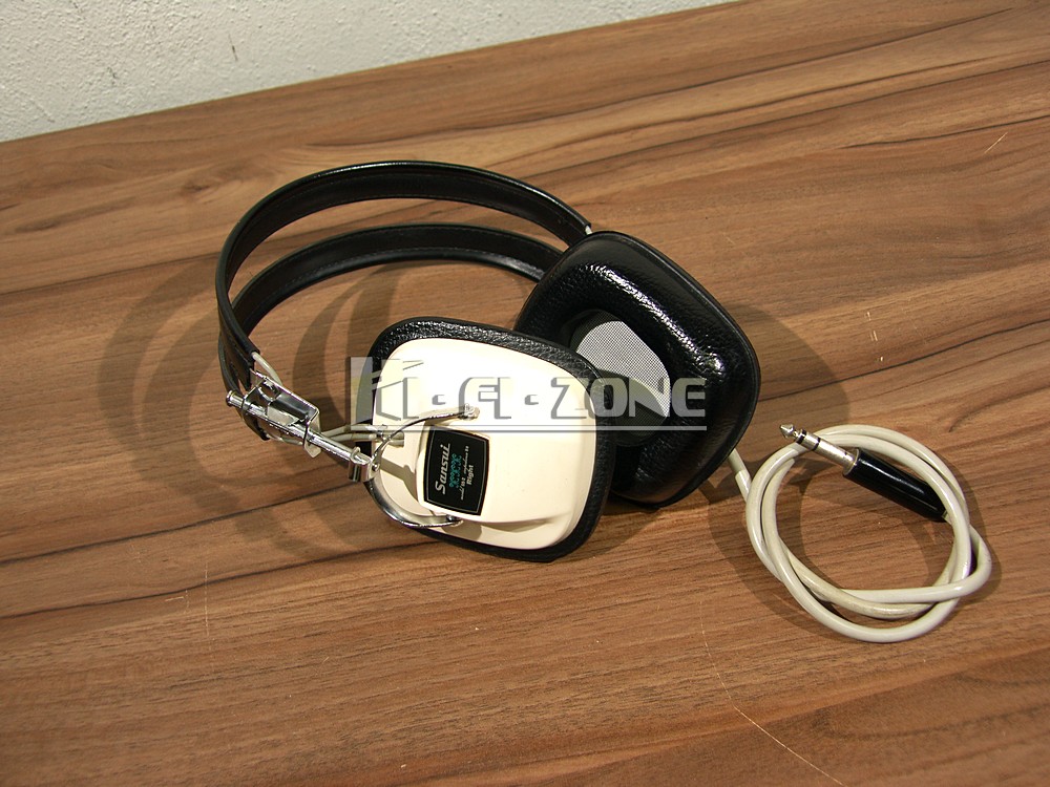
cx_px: 525
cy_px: 394
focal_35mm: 40
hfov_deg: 46.8
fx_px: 1213
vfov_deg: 36.0
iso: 50
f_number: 2.5
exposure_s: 1/40
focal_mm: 10.3
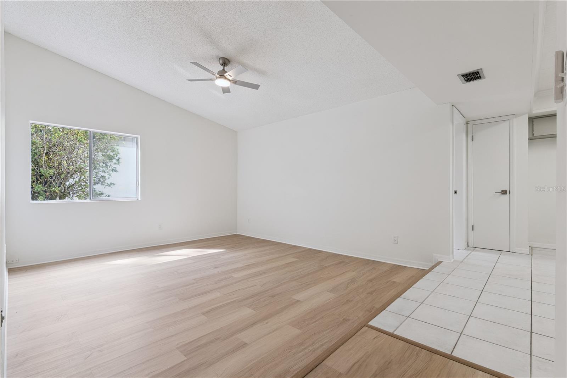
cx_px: 284
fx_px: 252
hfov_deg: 96.7
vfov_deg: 73.7
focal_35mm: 16
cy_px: 189
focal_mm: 16
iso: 800
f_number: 10
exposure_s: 1/80
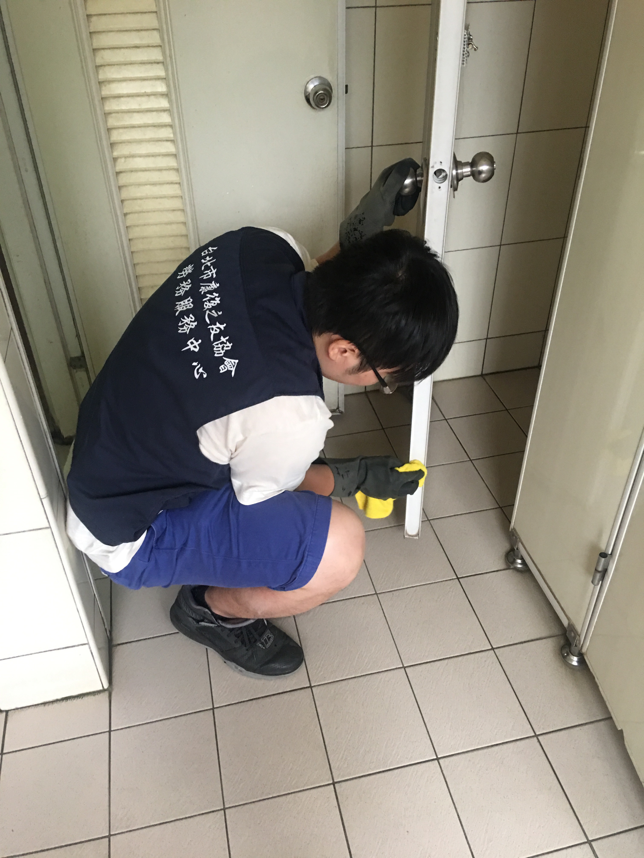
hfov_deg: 48.2
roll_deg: +1.8
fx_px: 719
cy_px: 429
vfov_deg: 61.7
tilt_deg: -36.5
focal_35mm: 29
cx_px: 322
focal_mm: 4.15
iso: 100
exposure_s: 1/15
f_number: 2.2
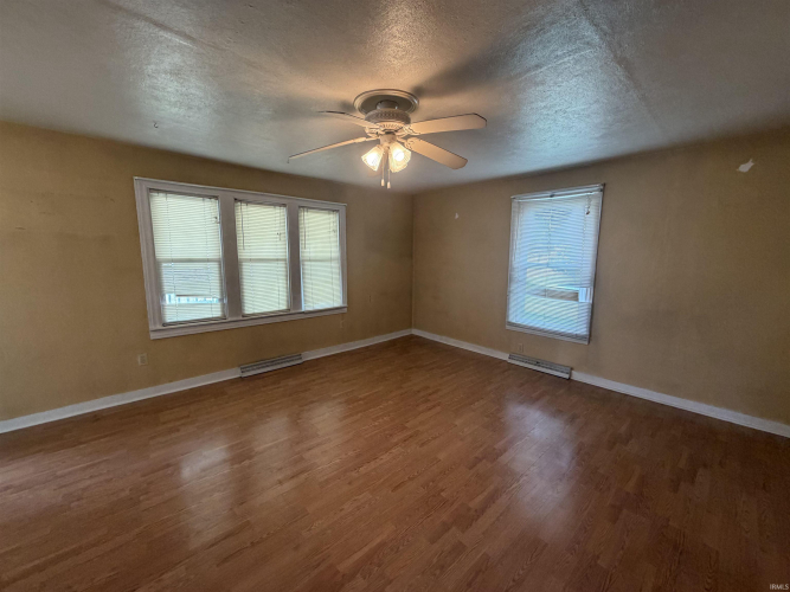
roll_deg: -0.4
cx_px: 395
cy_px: 296
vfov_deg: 85.7
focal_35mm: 14
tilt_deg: -7.9
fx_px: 319
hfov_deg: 102.1
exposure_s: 1/60
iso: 250
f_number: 2.2
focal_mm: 2.22
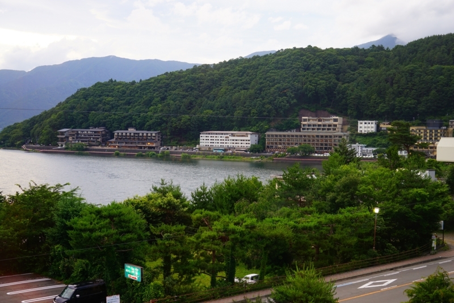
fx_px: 517
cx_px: 227
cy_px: 152
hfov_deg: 47.4
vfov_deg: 32.7
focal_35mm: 41
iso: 400
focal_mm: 41
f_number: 4
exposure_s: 1/60
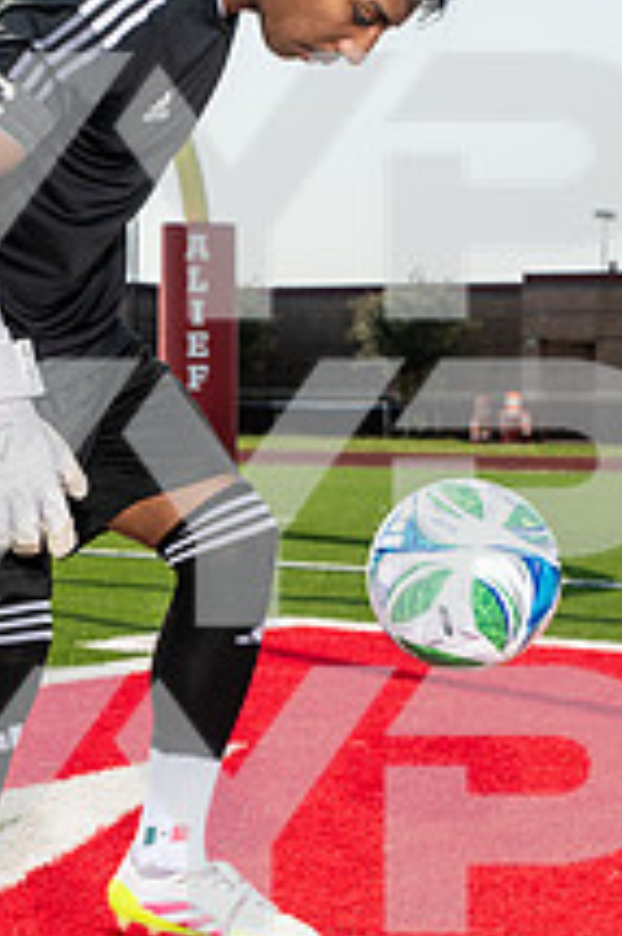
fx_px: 2284
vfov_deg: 23.1
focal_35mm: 88
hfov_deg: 15.5
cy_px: 496
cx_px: 344
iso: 100
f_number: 6.3
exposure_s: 1/400
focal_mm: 42
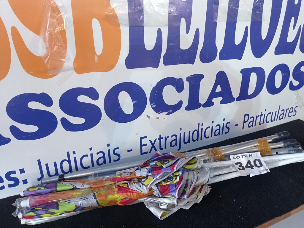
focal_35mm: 28
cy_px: 114
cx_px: 152
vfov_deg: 49.7
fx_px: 246
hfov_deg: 63.5
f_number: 1.79
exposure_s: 1/40
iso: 211
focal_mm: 4.7
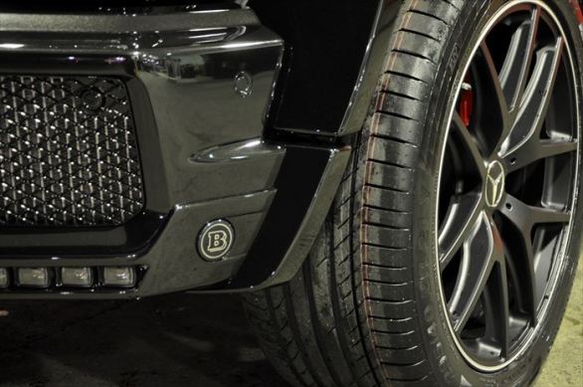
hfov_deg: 27.0
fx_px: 1213
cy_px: 194
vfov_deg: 18.1
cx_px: 292
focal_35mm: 75
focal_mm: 50
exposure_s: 1/4
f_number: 5
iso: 1600
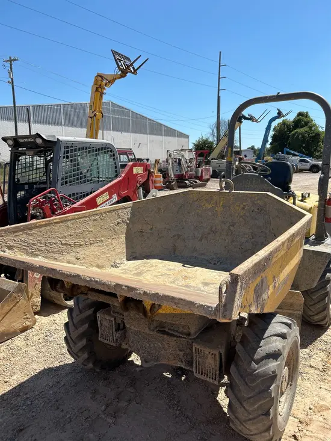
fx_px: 331
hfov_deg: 53.1
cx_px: 166
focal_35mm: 26
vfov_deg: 67.3
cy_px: 220
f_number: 1.5
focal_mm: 5.7
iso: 50
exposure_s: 1/3571
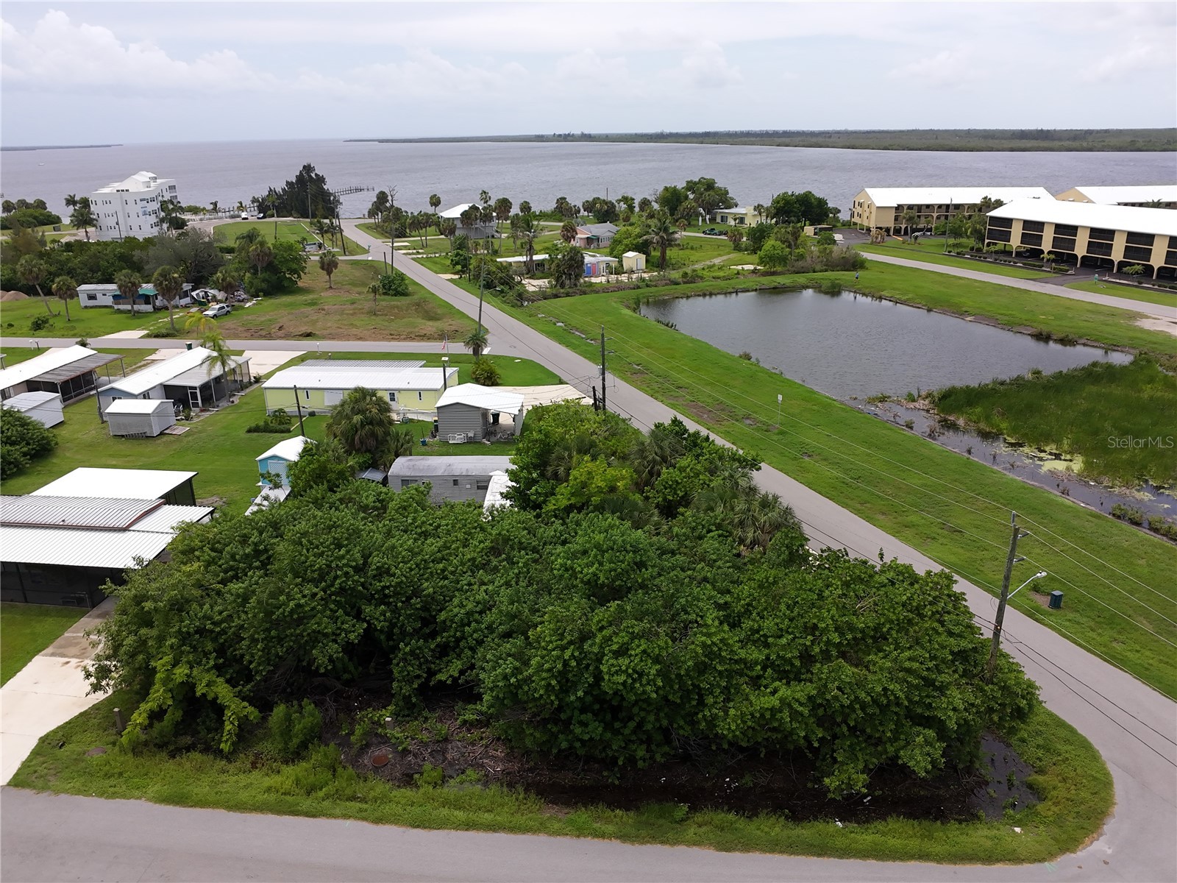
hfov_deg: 71.6
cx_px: 588
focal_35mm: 24
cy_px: 442
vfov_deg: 56.8
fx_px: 816
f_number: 2.8
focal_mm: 4.55
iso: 120
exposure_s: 1/725
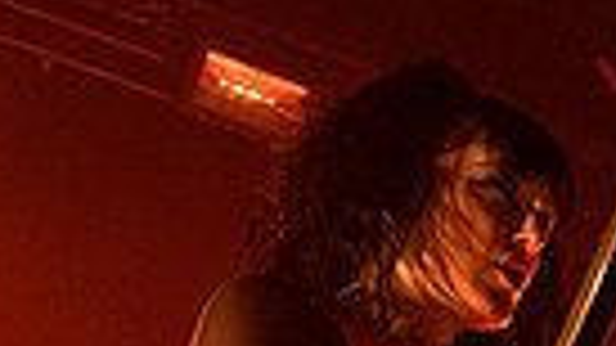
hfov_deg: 12.2
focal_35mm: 166
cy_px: 474
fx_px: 2711
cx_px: 1008
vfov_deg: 7.2
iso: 3200
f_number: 4
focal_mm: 35
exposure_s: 1/400
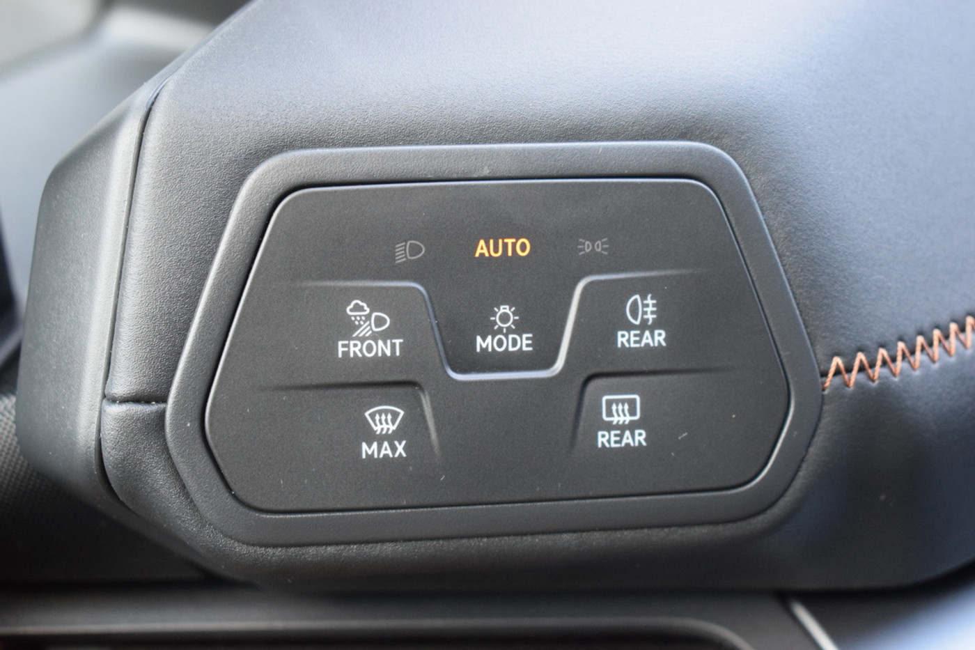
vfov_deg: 18.9
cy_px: 325
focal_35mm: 72
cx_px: 488
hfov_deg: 28.1
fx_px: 1950
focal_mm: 48
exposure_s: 1/60
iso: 2200
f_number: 5.3
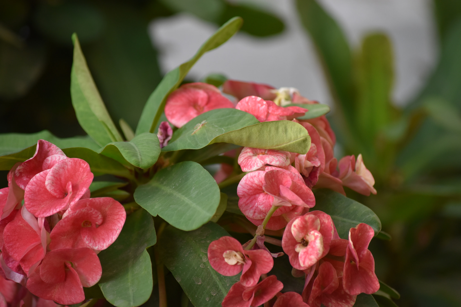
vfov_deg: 4.7
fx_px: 3745
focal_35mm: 292
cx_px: 230
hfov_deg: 7.0
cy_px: 154
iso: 640
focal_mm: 195
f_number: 5
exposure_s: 1/1000
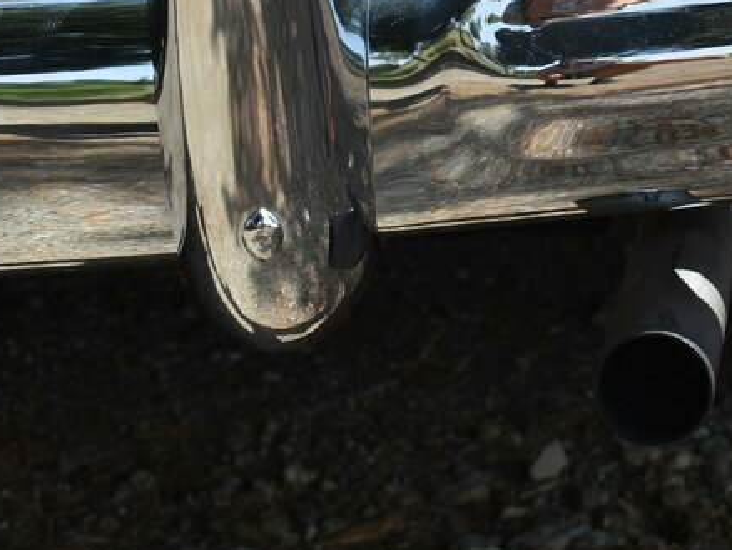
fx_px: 3174
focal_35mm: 150
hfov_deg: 12.8
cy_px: -17
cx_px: 899
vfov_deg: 9.8
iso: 140
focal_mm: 38
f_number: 8
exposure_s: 1/250
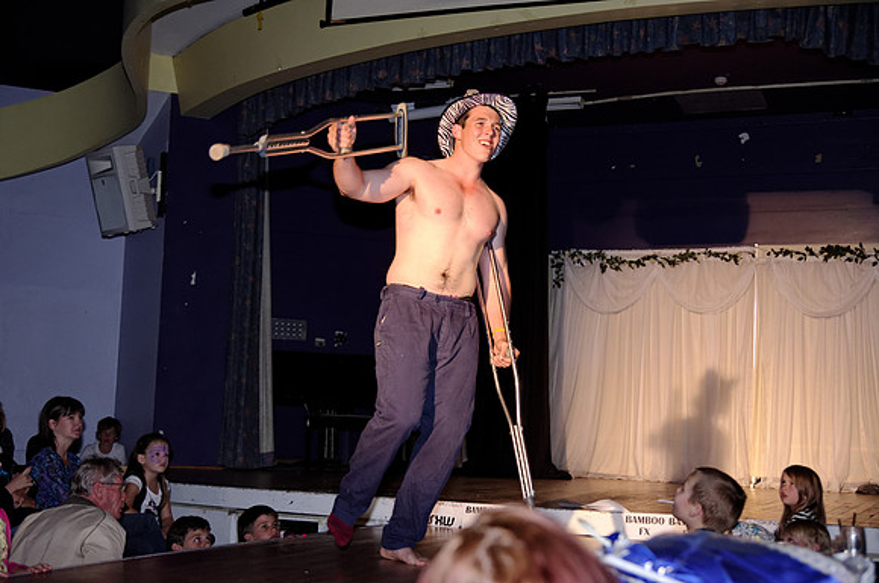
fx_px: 1244
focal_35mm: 51
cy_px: 292
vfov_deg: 26.4
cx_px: 440
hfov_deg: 38.9
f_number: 2.8
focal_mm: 34.38
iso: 800
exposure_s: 1/160
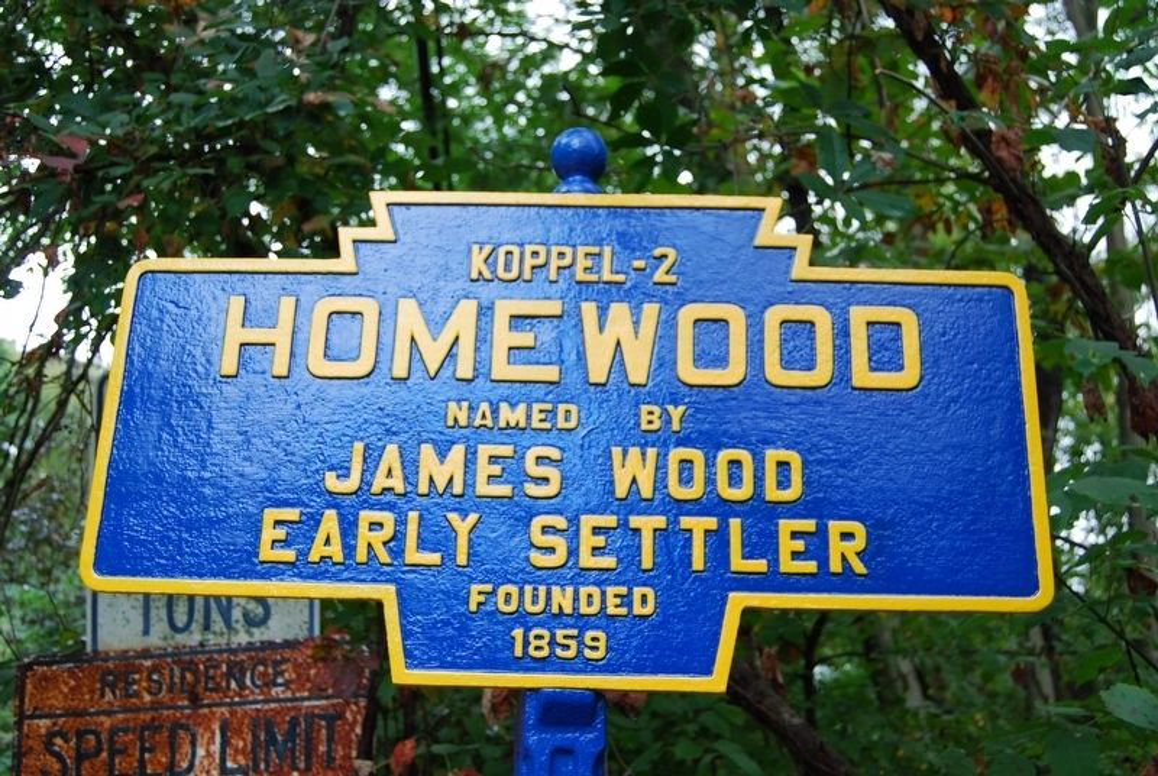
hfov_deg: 49.5
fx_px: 1256
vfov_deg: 34.3
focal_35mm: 39
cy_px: 388
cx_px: 579
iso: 200
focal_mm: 26
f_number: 5
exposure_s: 1/100
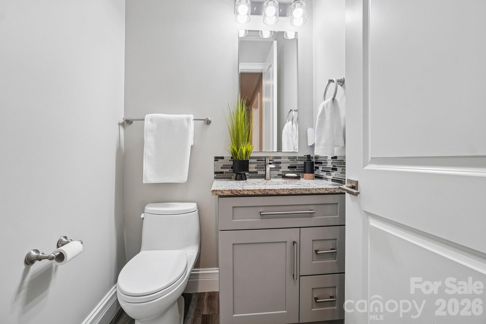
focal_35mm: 15
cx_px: 243
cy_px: 162
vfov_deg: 77.3
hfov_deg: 100.4
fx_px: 202
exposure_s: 1/20
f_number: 8
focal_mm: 10
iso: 400
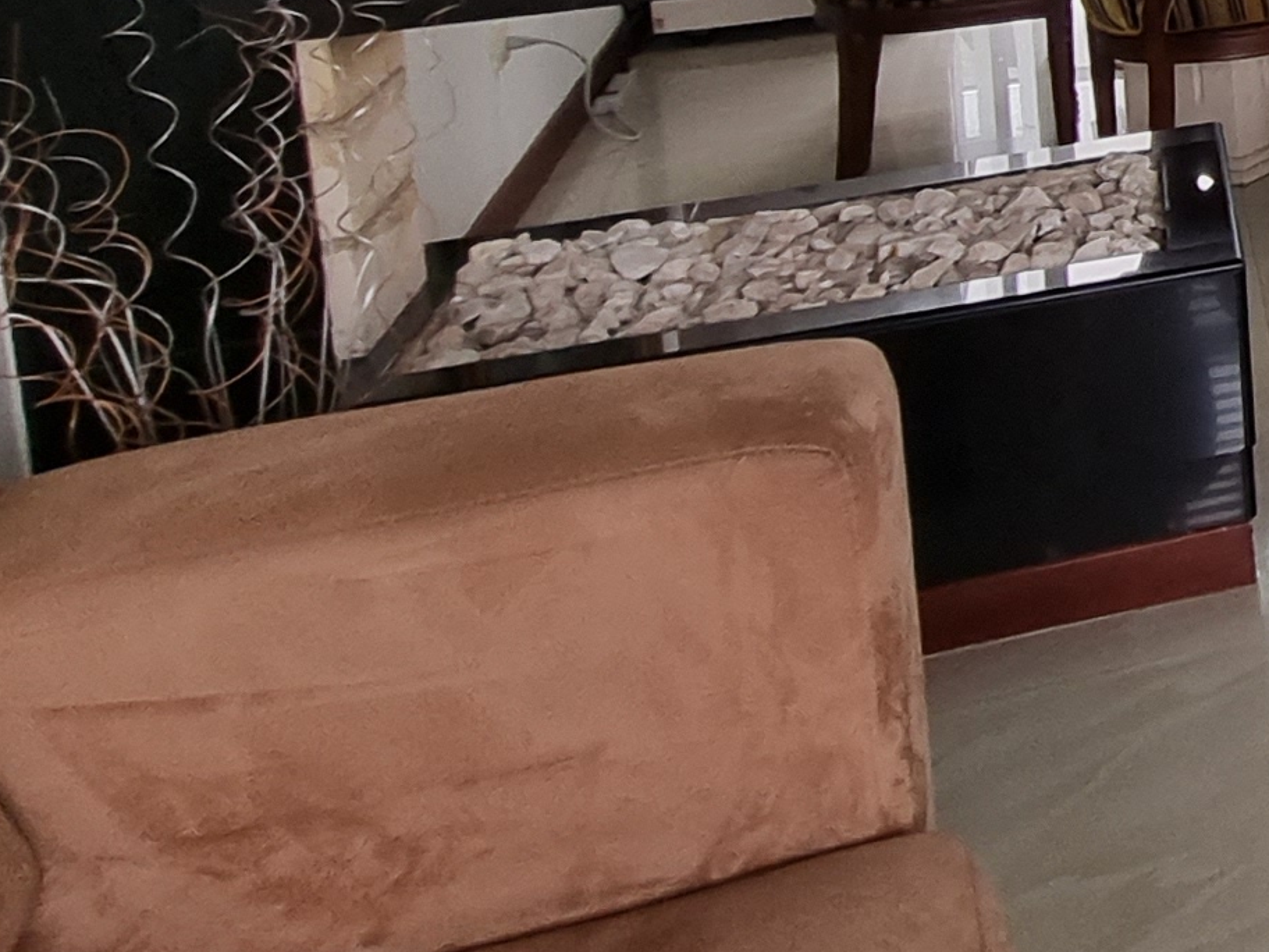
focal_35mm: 57
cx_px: 2133
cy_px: -355
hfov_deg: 23.1
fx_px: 2090
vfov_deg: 22.4
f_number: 2.2
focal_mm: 1.74
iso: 64
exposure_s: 1/60
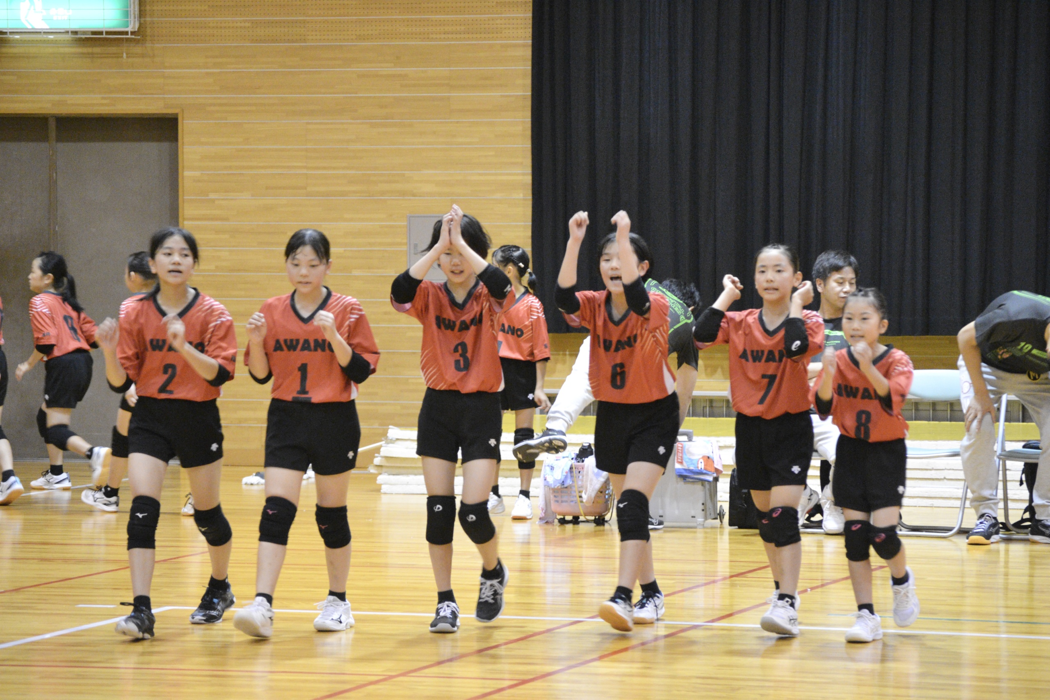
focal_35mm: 135
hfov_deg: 15.2
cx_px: 525
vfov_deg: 10.2
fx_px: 3937
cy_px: 350
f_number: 4.5
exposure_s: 1/80
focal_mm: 90
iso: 3200
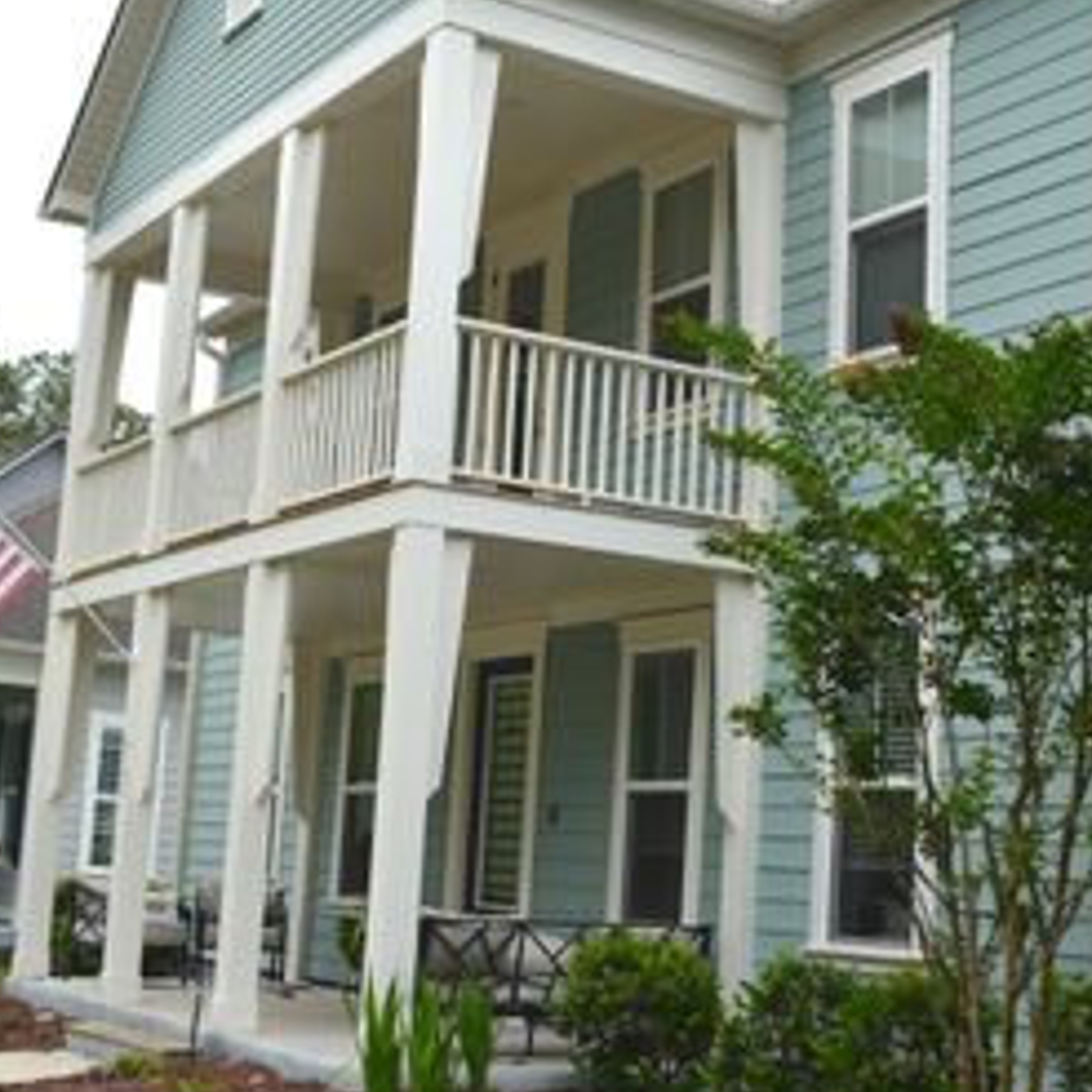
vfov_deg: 30.0
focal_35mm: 57
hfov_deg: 29.9
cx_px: 400
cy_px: 473
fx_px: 2034
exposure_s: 1/250
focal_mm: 22
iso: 110
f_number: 8
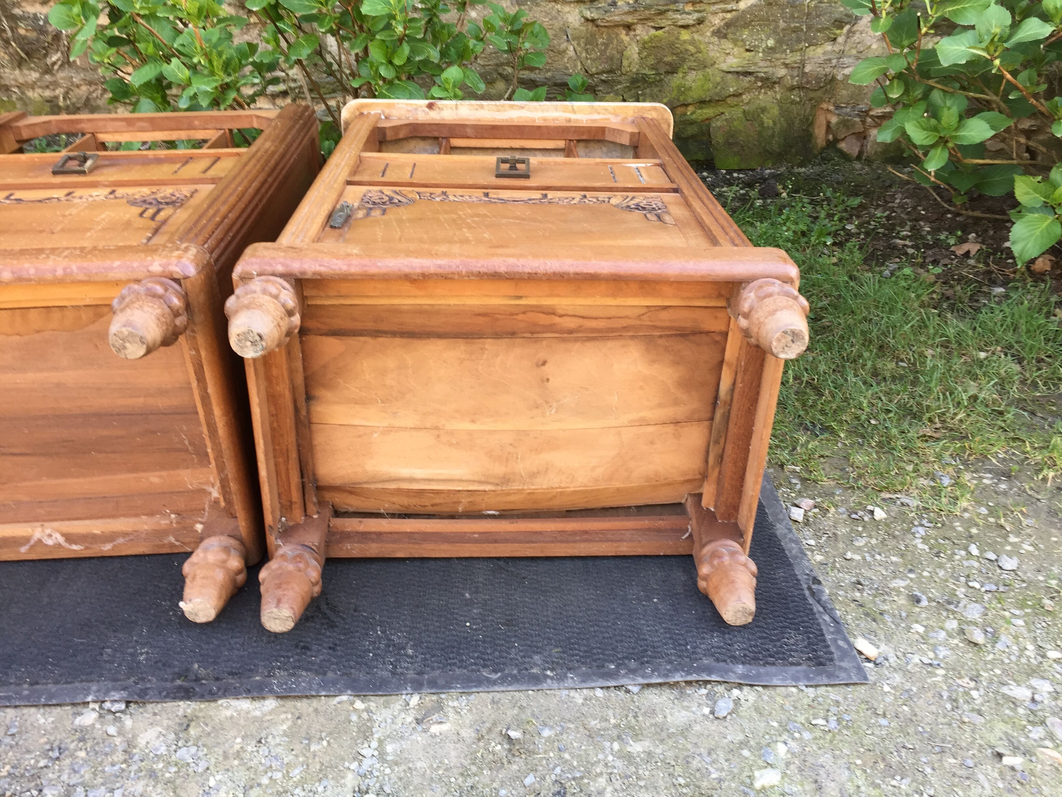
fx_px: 890
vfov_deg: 48.2
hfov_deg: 61.7
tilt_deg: -28.1
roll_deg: +0.1
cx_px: 531
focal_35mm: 29
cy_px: 398
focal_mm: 4.15
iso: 50
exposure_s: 1/100
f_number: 2.2
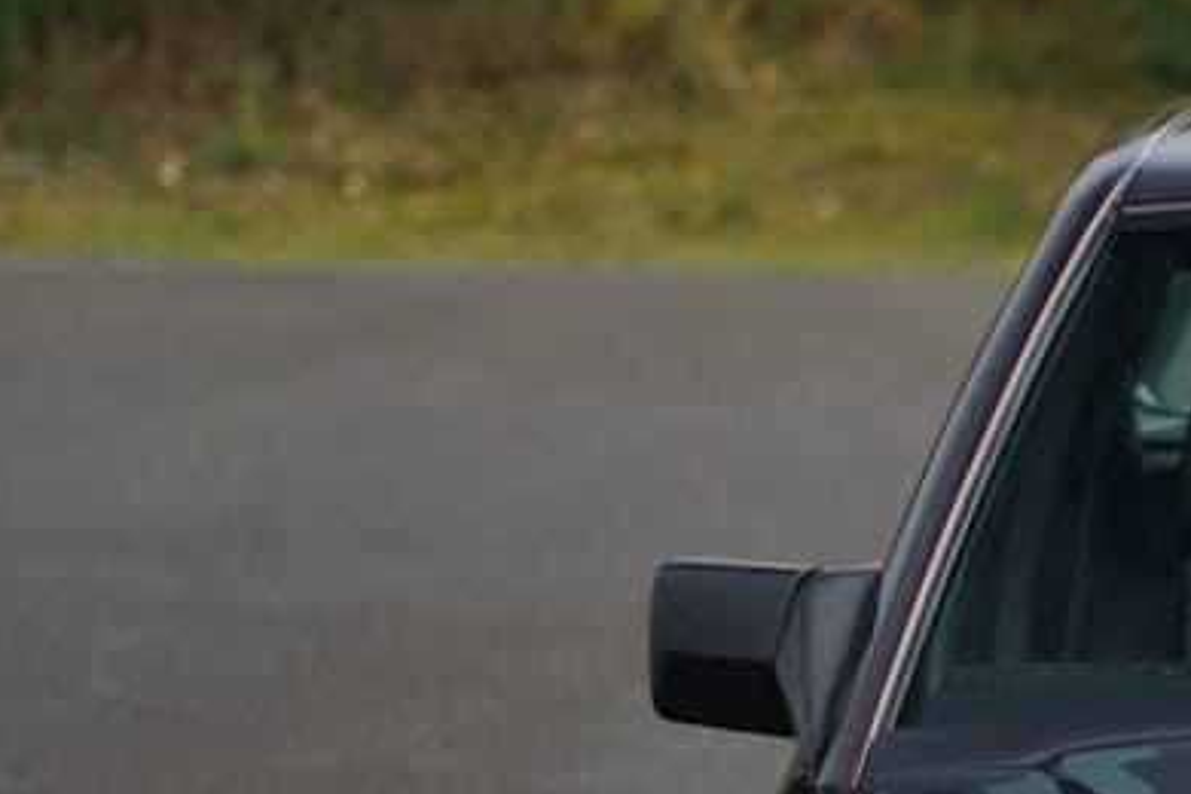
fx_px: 11413
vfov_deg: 4.0
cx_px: 1802
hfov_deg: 5.9
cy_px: 977
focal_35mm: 345
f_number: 4
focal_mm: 105
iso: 200
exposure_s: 1/160
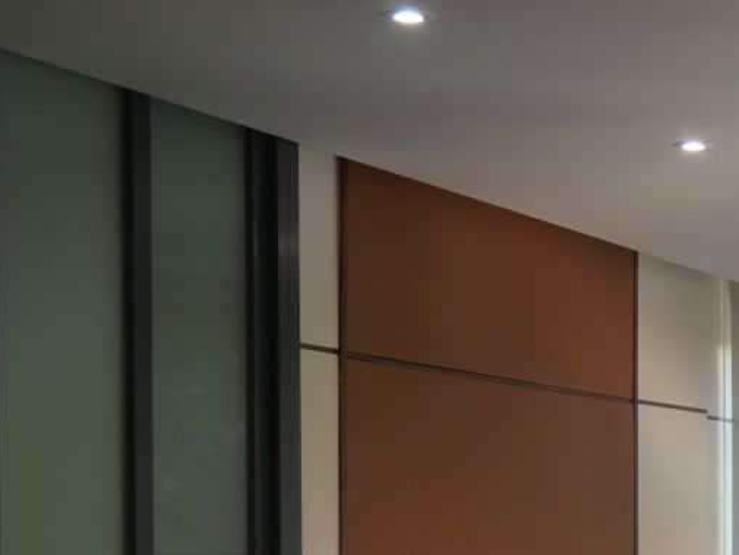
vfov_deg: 12.7
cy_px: 643
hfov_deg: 16.2
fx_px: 2434
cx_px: 1004
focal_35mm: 114
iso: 320
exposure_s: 1/60
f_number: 3.9
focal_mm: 18
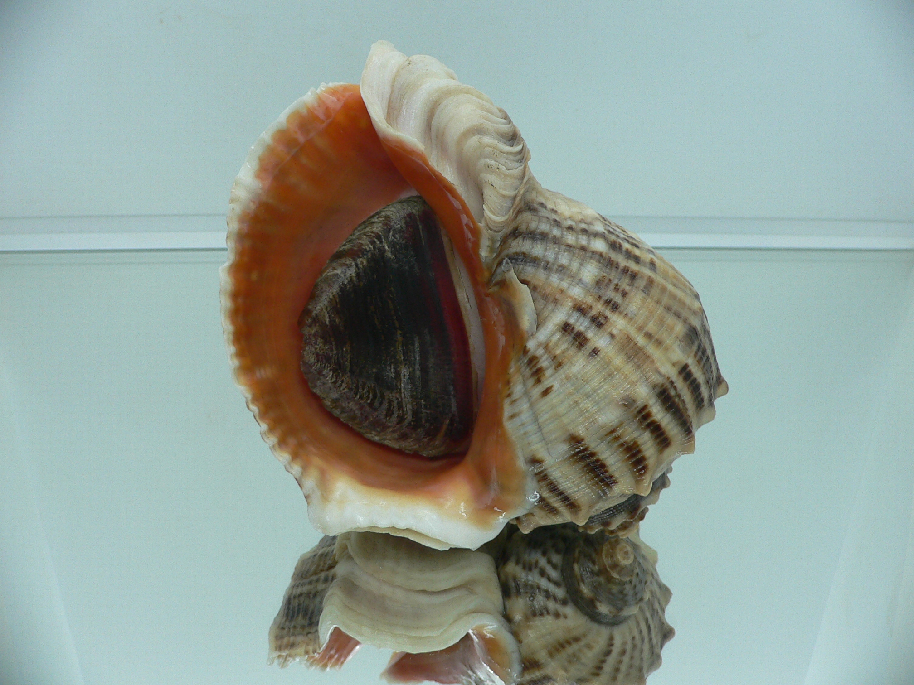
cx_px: 457
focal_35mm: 35
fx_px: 924
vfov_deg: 40.7
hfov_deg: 52.6
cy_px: 342
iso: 100
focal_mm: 4.6
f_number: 2.8
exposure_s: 1/60
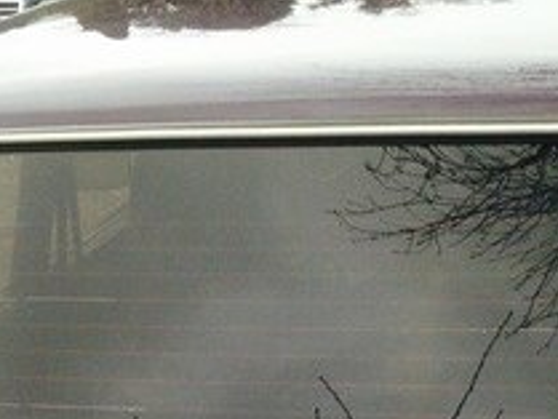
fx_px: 1677
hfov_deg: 18.9
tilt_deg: -22.8
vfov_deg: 13.5
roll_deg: -1.7
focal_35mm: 104
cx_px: 232
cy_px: 612
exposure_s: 1/120
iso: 64
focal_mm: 4.12
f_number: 2.4
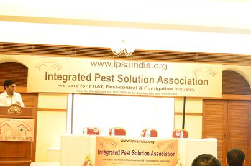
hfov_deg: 40.1
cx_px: 158
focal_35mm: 49
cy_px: 107
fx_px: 341
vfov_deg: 27.2
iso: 3200
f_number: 4
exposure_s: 1/50
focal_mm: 22
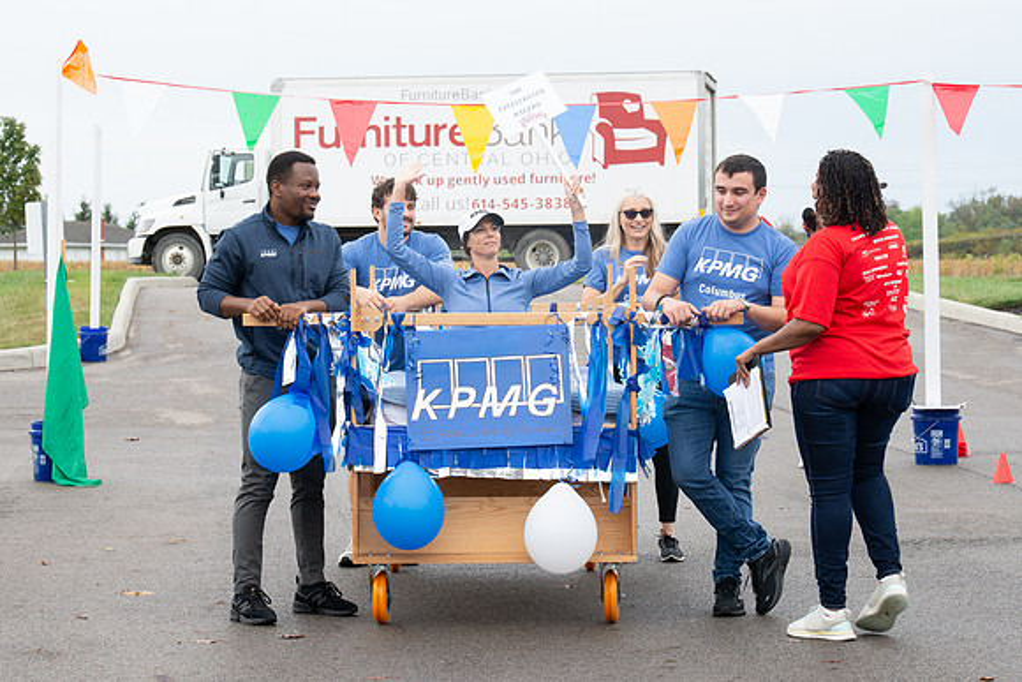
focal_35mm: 108
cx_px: 492
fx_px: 3055
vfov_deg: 12.7
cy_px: 323
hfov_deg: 19.0
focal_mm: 100
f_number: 10
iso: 640
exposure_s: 1/200
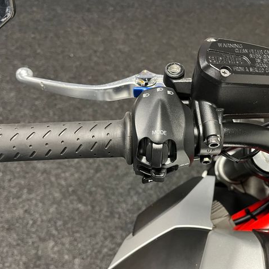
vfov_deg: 52.5
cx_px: 153
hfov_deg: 52.4
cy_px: 136
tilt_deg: -53.5
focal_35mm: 31
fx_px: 273
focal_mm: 5.1
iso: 500
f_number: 1.6
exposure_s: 1/50
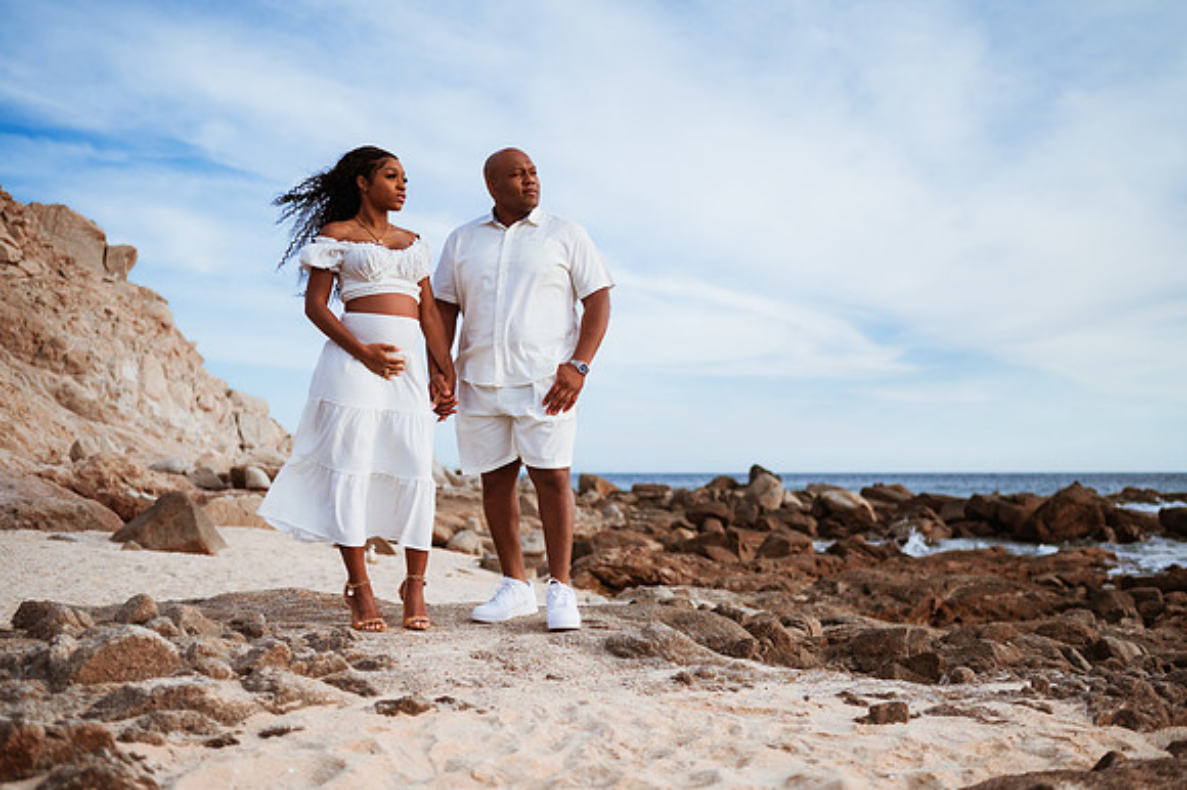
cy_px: 395
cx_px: 594
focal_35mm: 36
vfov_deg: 37.2
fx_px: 1173
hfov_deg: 53.7
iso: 125
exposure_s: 1/4000
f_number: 1.8
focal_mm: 35
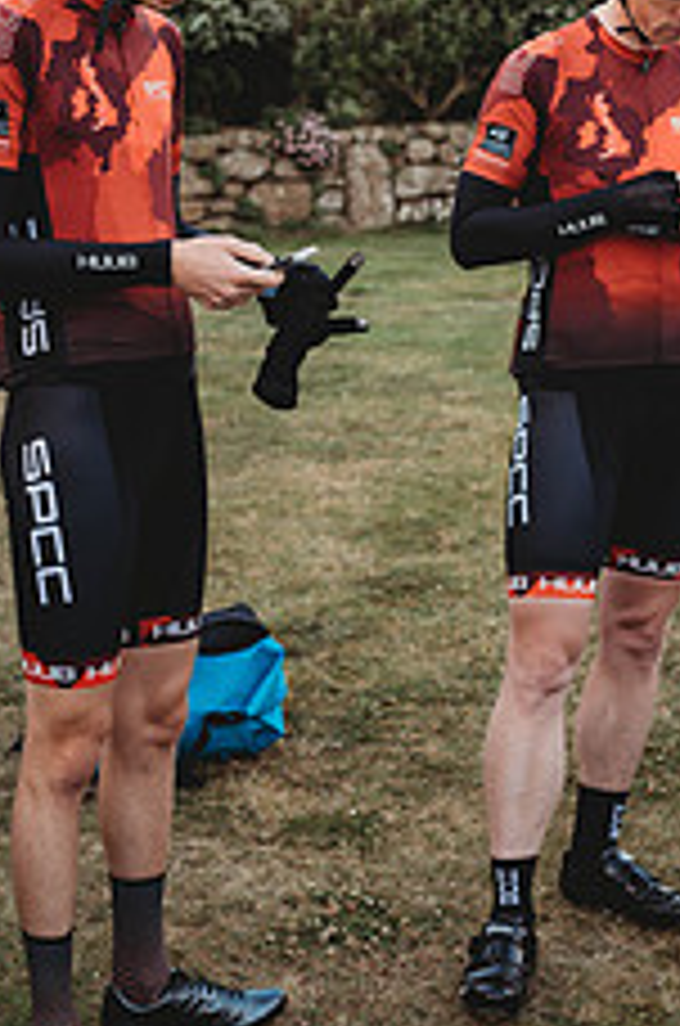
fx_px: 2248
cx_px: 317
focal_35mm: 79
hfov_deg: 17.2
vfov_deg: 25.6
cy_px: 360
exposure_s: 1/160
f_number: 3.2
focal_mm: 40
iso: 360
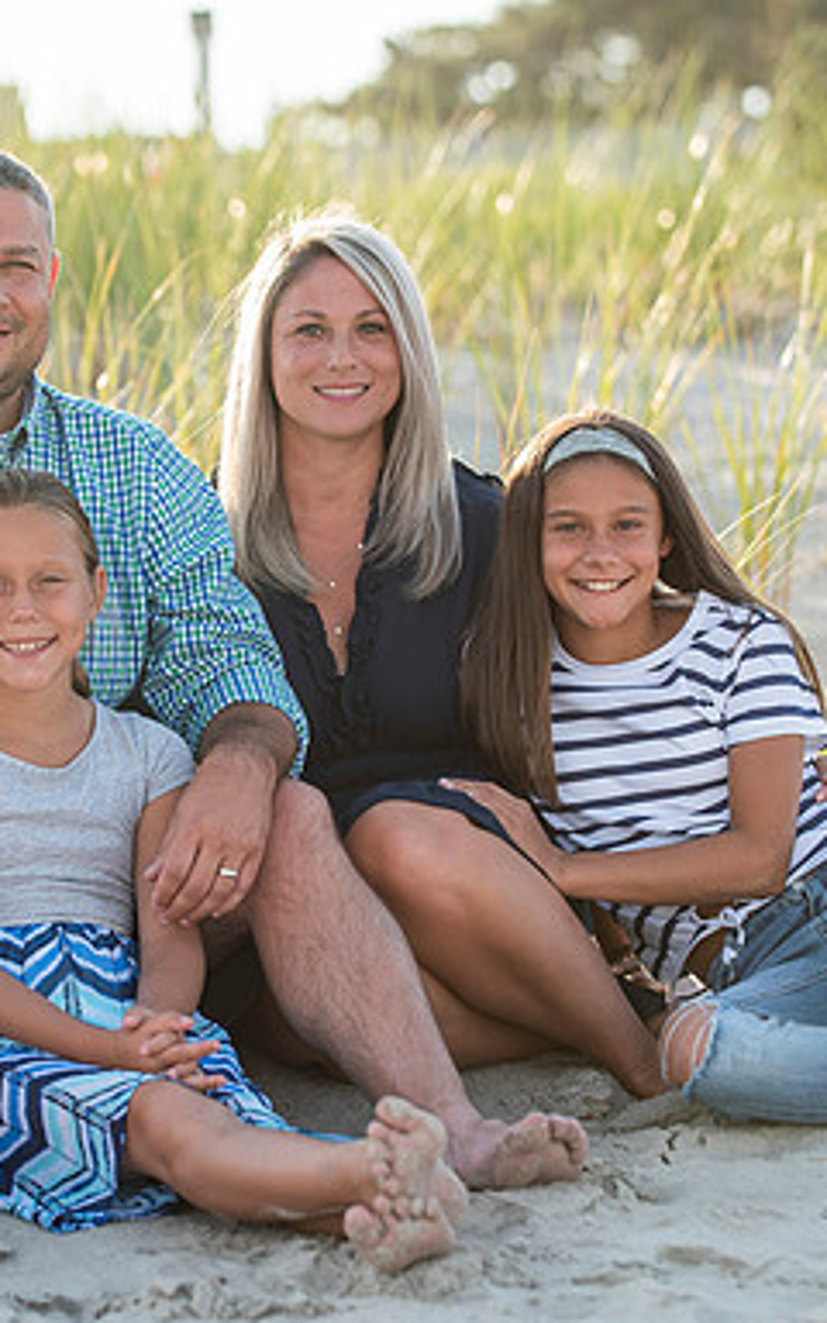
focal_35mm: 157
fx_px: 5662
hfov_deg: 8.4
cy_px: 663
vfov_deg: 13.3
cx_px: 307
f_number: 3.5
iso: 250
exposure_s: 1/1000
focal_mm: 102
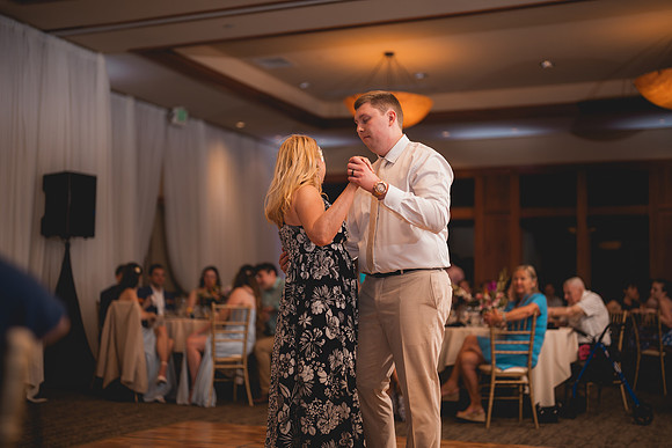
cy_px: 224
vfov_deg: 27.0
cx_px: 336
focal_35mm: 50
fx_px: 934
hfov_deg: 39.6
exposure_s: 1/250
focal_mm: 50
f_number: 1.2
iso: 125
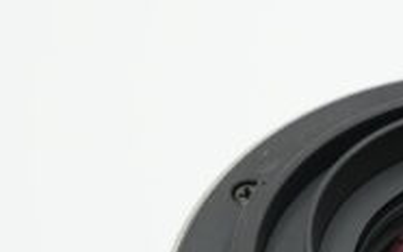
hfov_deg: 6.0
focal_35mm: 345
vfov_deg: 3.8
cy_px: 237
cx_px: 535
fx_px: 3787
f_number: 11
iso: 400
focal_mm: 70
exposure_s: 1/125
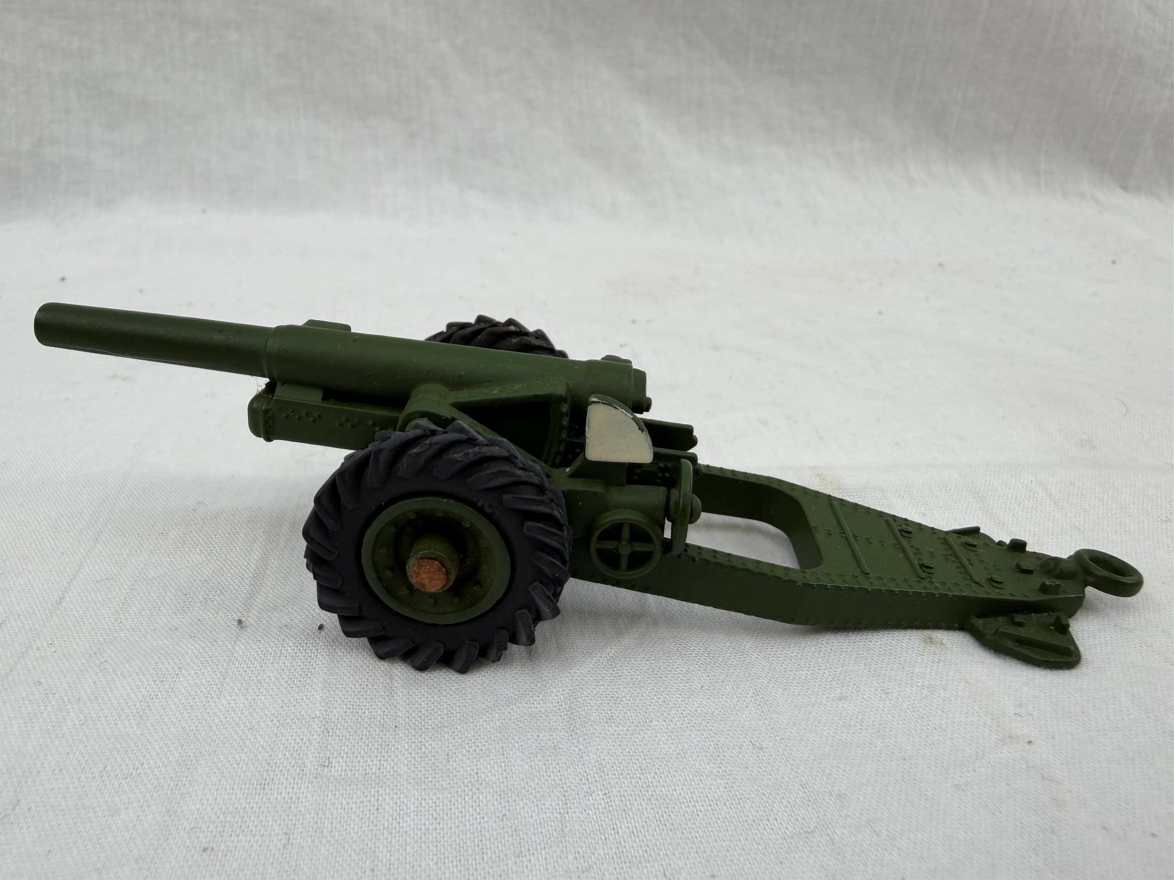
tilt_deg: -23.3
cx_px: 587
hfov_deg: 71.6
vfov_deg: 56.8
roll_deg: +1.5
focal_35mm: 24
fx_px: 814
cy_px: 440
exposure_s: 1/100
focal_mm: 2.22
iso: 40
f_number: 2.2
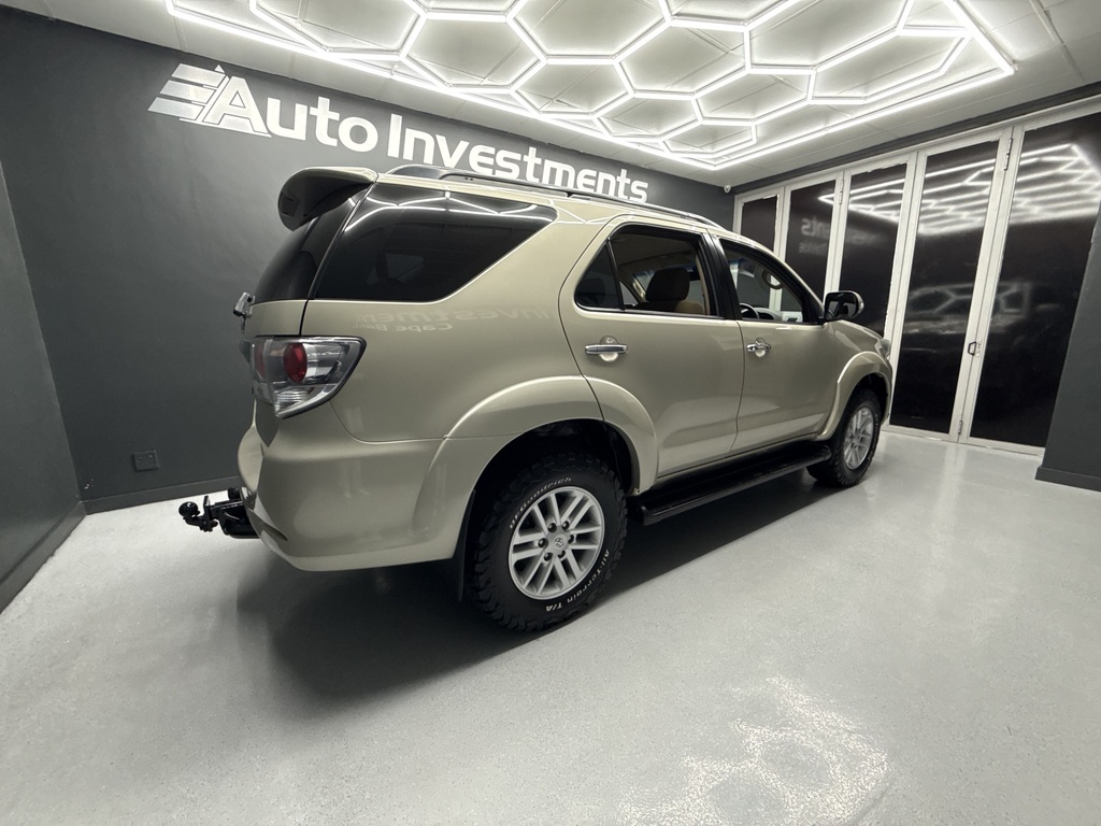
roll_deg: +0.7
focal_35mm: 14
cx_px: 550
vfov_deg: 85.7
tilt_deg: -11.0
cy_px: 413
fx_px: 445
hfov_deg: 102.1
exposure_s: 1/50
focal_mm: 2.22
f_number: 2.2
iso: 250
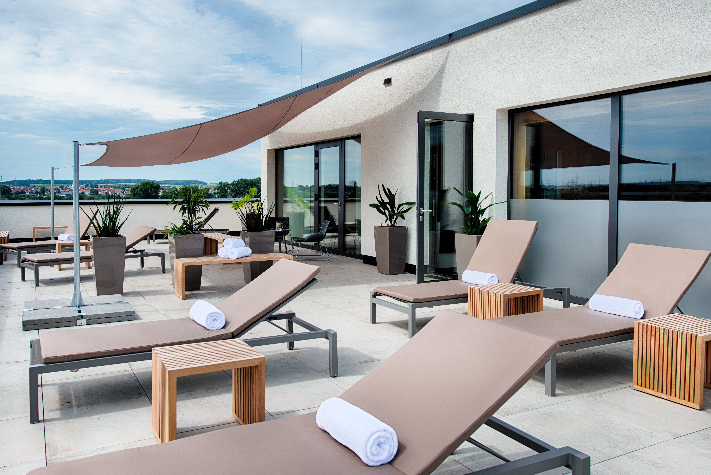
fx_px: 553
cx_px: 297
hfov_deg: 65.0
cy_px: 213
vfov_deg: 46.4
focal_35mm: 28
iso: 100
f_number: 8
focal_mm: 24
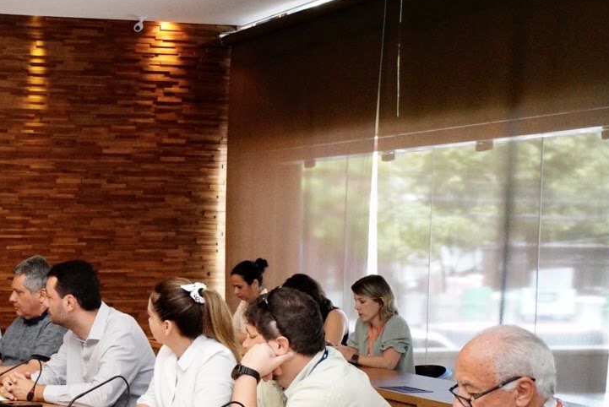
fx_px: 1253
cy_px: 323
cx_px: -48
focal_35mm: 74
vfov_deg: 18.3
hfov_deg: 25.5
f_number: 6.3
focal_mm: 33
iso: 10000
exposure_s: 1/160
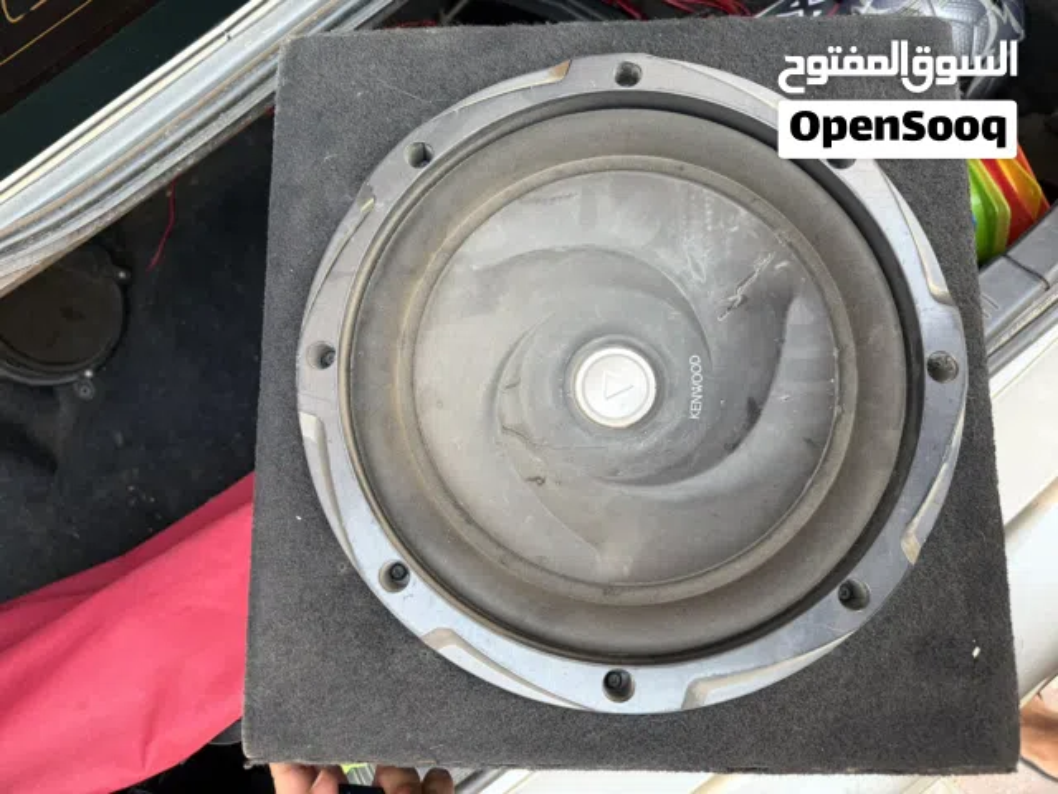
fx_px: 734
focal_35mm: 24
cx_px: 529
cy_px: 397
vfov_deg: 56.8
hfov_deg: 71.6
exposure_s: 1/60
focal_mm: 6.76
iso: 320
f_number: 1.78
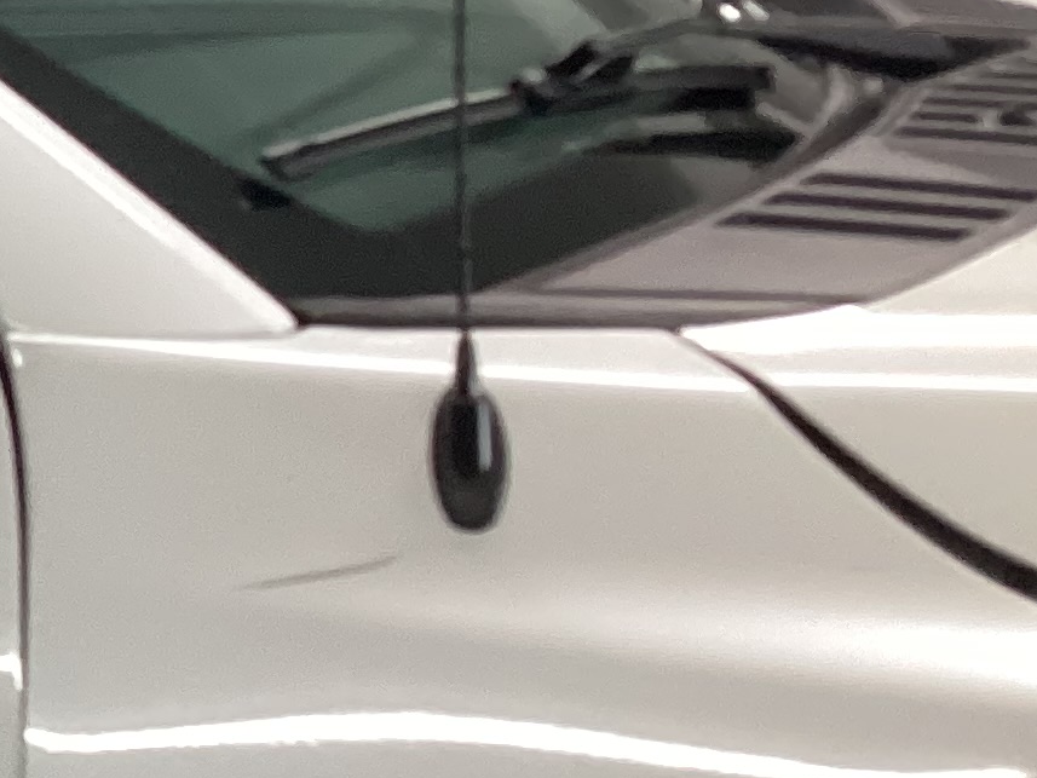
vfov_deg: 12.5
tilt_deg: -14.3
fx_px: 3535
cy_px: 484
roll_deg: +2.2
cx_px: -852
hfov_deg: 14.6
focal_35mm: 118
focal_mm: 3.3
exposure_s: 1/60
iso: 160
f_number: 2.4
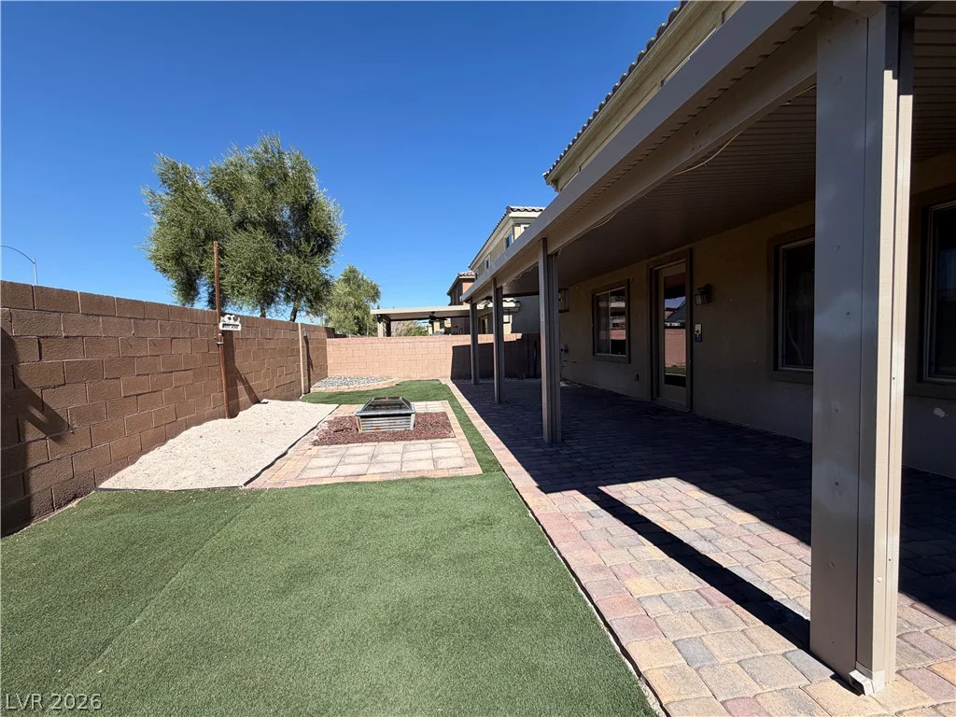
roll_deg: +1.6
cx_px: 478
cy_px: 358
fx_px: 387
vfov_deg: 85.7
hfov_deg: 102.1
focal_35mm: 14
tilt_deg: -3.0
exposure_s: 1/770
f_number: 2.2
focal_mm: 2.22
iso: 25
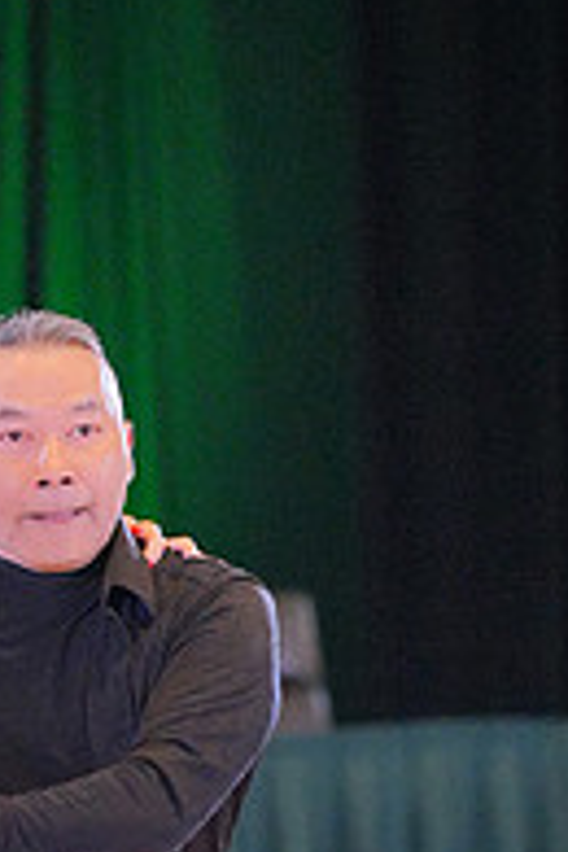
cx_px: -251
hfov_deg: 3.2
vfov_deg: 4.8
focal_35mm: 428
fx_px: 10129
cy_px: 1066
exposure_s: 1/500
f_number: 3.5
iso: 8000
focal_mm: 144
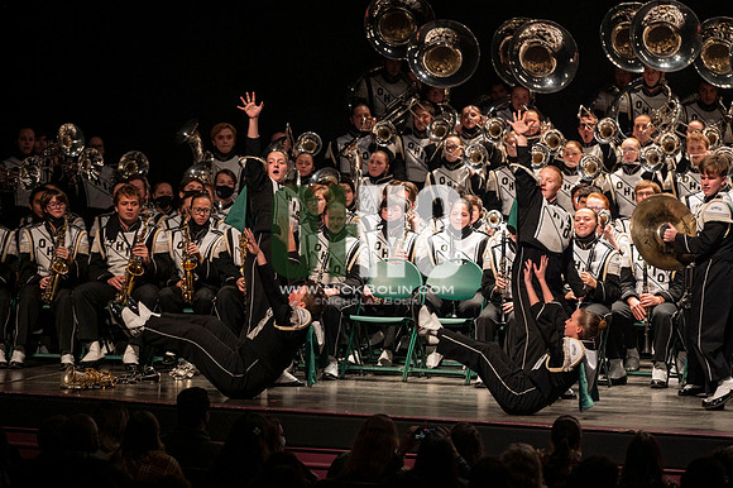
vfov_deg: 6.9
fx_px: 4070
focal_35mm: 200
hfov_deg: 10.3
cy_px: 244
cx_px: 366
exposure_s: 1/500
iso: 1250
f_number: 3.5
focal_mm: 200
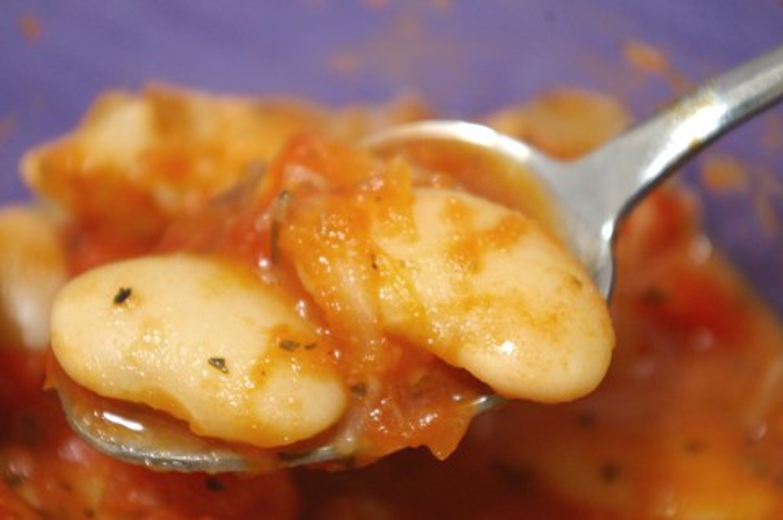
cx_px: 392
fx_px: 1793
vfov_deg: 16.5
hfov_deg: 24.6
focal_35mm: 82
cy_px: 260
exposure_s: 1/2
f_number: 6.7
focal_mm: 55
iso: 800
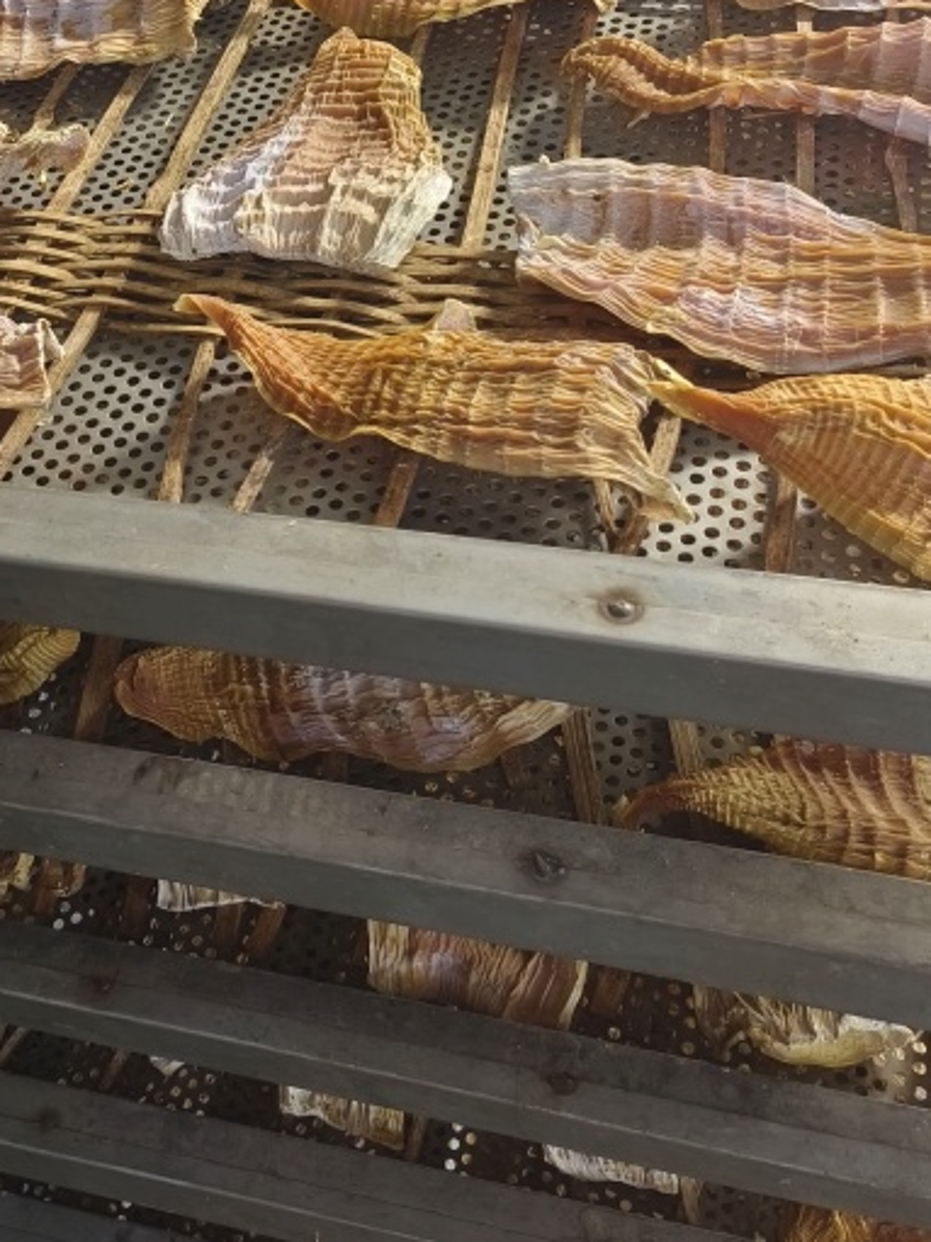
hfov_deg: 30.1
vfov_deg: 37.1
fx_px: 1722
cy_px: 125
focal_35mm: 48
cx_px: 318
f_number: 1.75
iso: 719
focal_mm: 5.5
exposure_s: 1/50
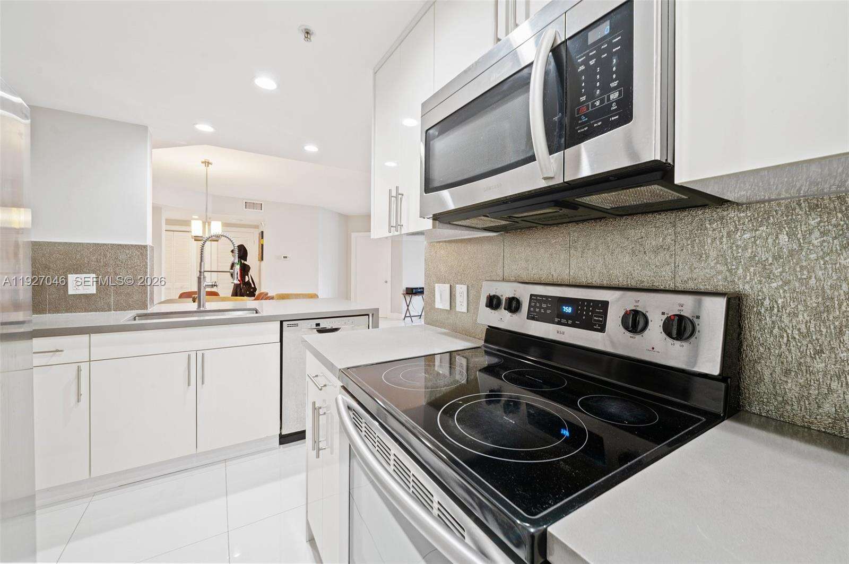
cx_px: 424
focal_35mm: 14
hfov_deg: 104.3
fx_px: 330
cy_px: 282
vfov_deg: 81.1
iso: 200
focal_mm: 14
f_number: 8
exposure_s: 1/1.25
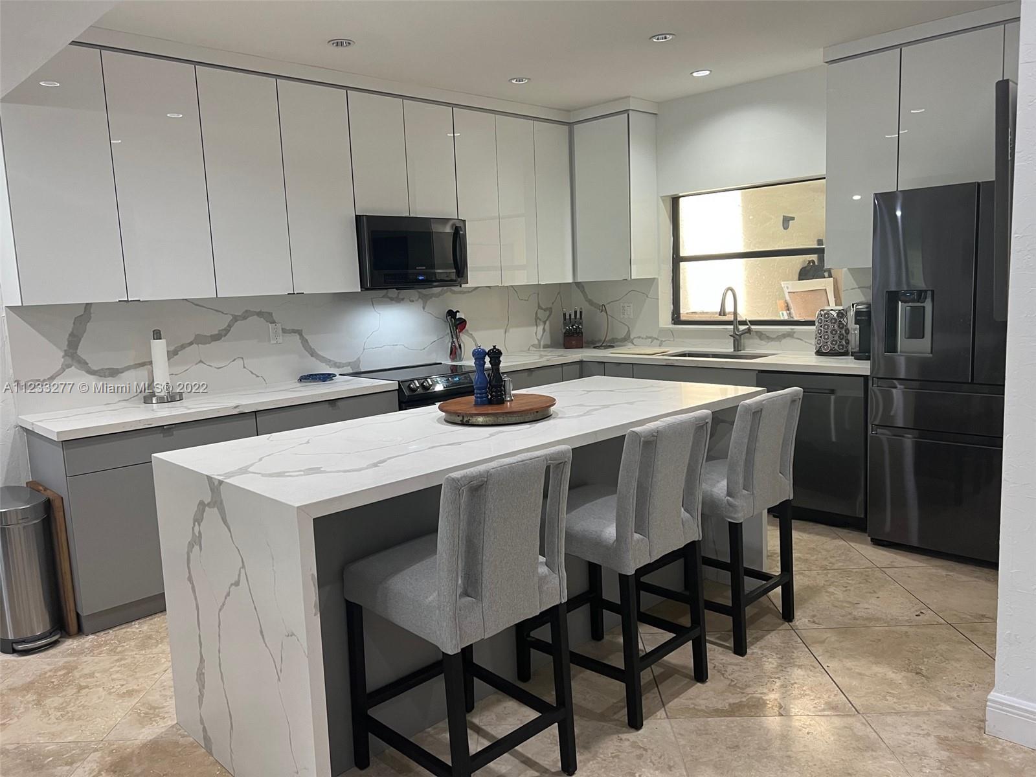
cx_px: 518
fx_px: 778
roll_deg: +2.7
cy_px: 388
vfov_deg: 53.1
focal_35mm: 26
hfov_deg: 67.3
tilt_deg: -7.0
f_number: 1.5
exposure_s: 1/60
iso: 100
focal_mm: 5.7
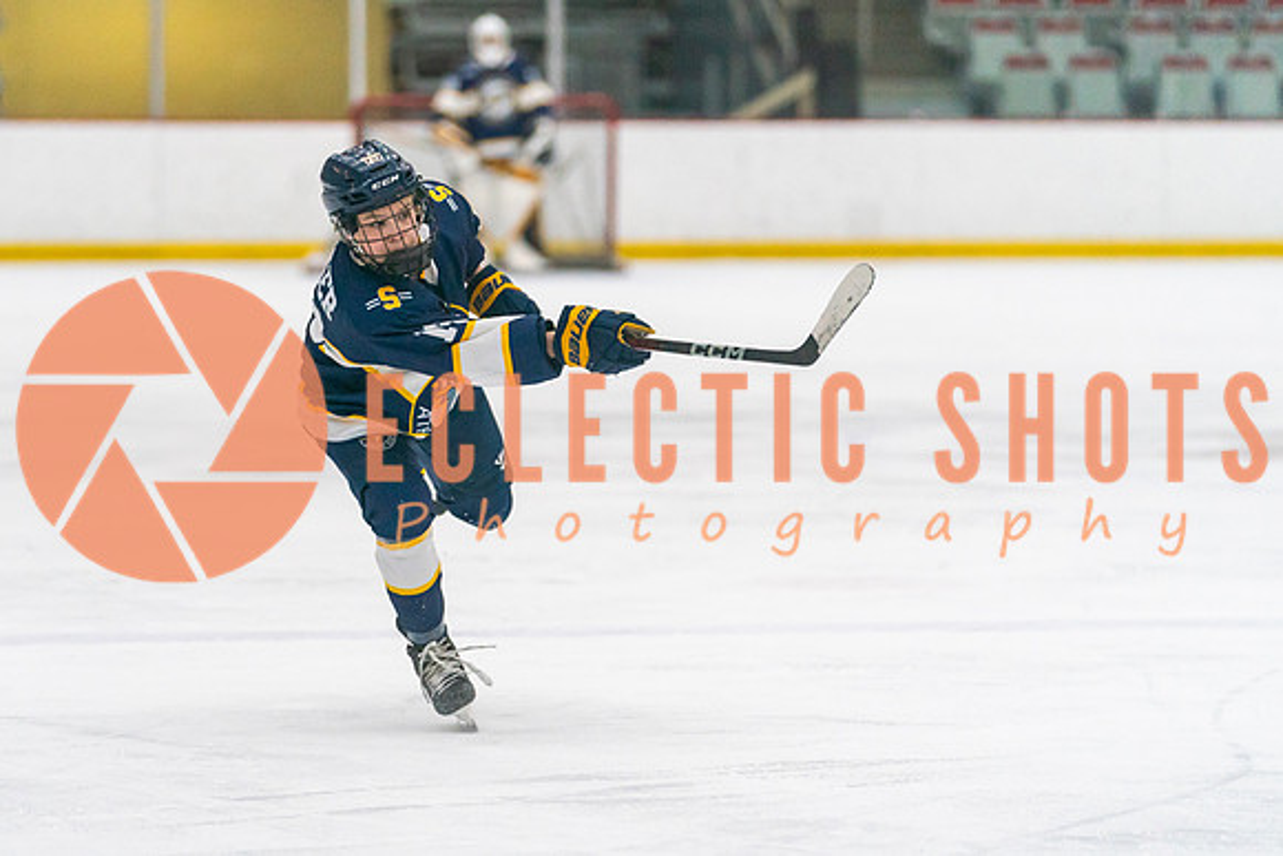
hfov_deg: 9.7
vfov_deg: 6.5
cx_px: 449
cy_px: 428
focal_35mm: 213
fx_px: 7583
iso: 3200
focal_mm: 158
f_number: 2.8
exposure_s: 1/1250
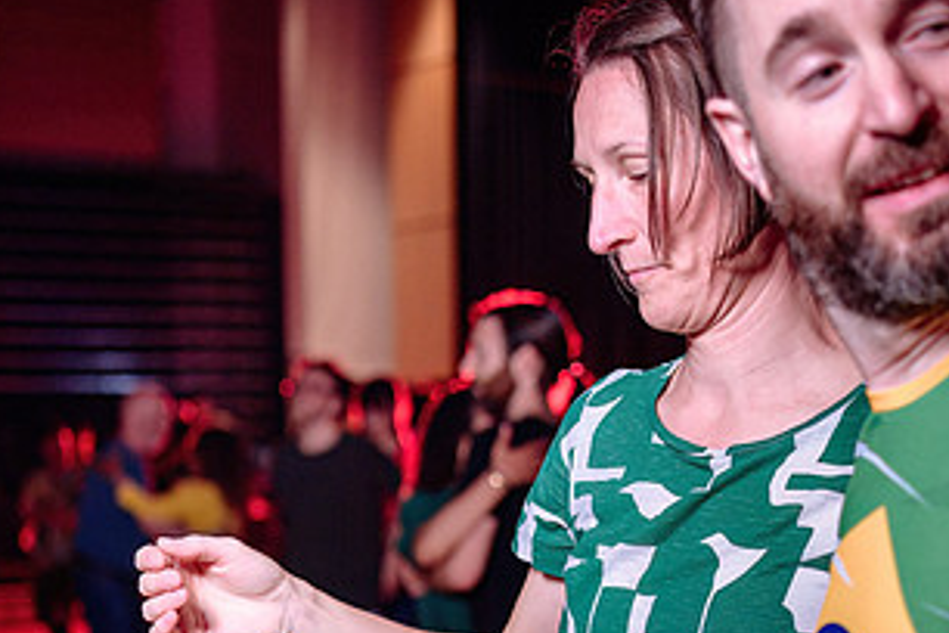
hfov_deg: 22.3
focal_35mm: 91
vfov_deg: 14.9
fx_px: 2399
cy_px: 532
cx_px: 657
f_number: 2.8
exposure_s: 1/60
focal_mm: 48
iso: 1000
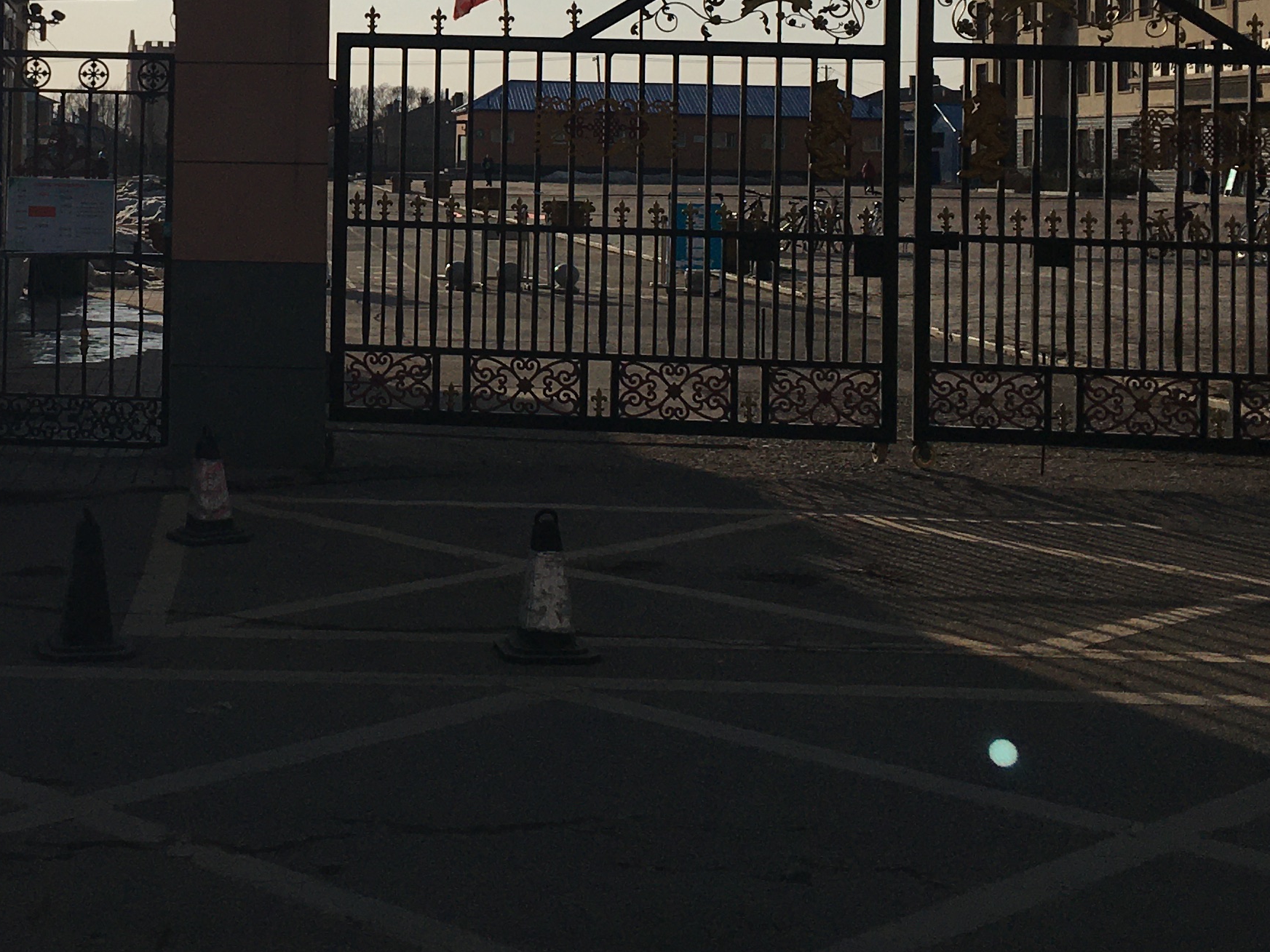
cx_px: 165
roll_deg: -1.7
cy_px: 52
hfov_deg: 28.0
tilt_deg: +3.5
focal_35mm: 67
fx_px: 2458
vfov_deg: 21.3
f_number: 2.2
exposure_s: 1/6410
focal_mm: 4.15
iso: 25
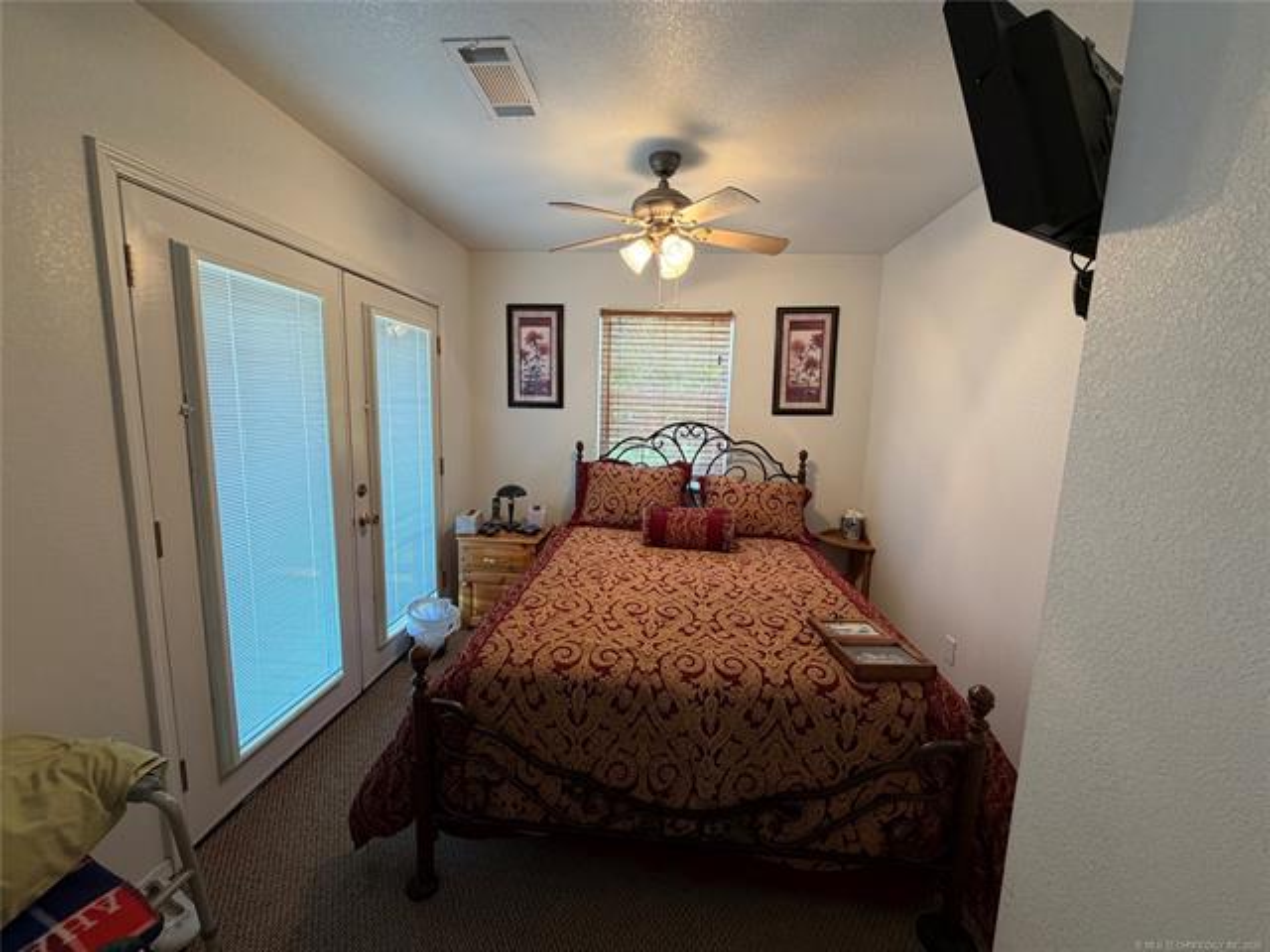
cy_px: 476
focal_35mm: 14
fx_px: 514
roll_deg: -2.8
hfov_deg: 102.1
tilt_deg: -7.9
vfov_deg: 85.7
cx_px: 635
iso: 200
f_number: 2.2
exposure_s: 1/60
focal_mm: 2.22
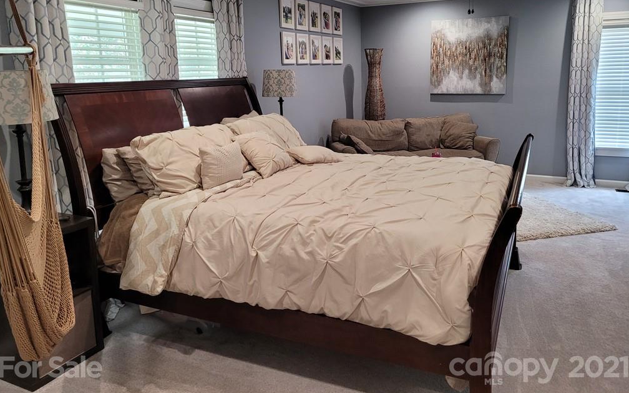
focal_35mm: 28
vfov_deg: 44.3
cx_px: 315
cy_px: 158
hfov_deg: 66.5
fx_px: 480
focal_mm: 5.4
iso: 320
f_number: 1.8
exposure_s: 1/119
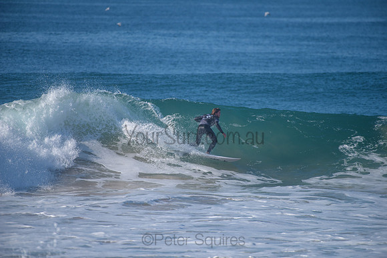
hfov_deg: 4.1
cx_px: 194
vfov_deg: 2.8
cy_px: 129
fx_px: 5376
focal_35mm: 500
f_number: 5.6
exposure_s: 1/2000
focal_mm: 500
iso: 200
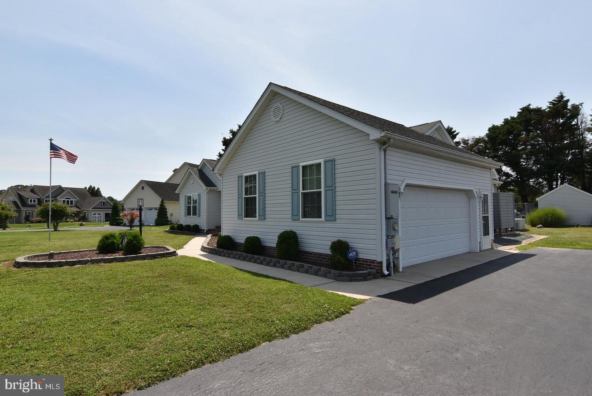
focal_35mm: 18
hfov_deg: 90.0
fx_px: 296
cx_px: 296
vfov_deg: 67.5
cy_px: 198
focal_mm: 12
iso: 400
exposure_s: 1/640
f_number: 13
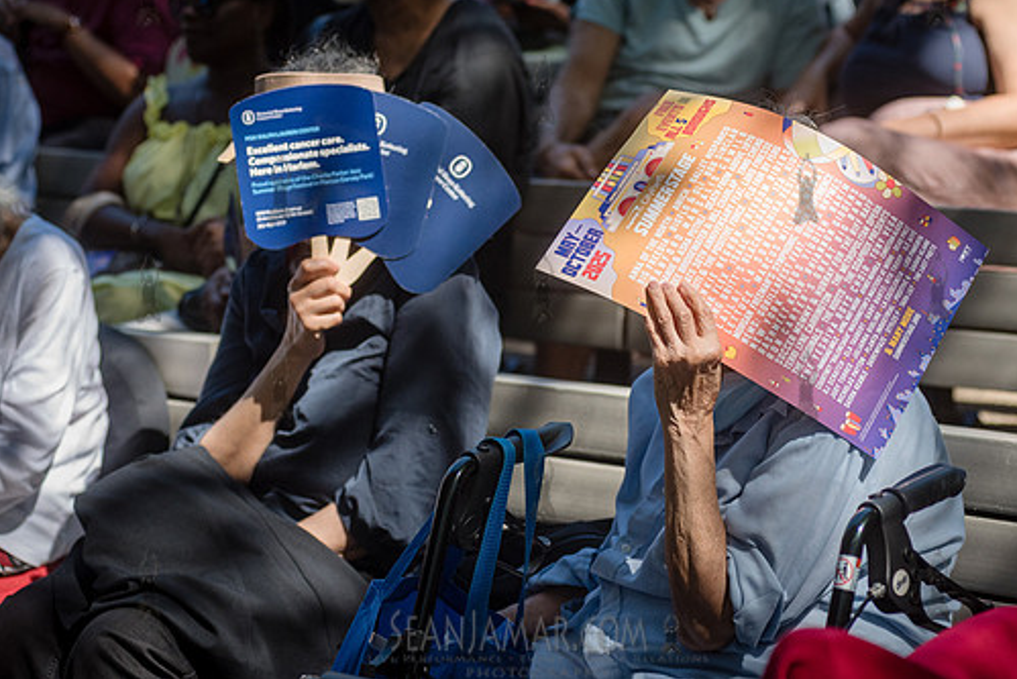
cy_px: 261
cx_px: 504
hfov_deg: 20.6
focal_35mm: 99
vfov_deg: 13.8
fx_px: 2797
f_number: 4
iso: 1000
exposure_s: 1/4000
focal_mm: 80
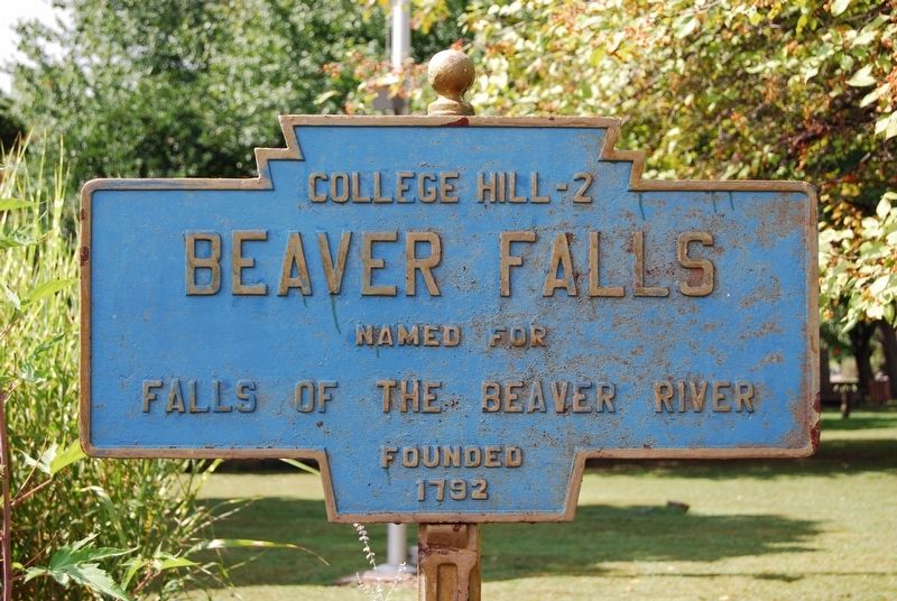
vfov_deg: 20.2
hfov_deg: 29.8
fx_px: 1684
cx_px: 448
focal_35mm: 68
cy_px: 300
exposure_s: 1/160
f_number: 6.3
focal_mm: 45
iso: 100
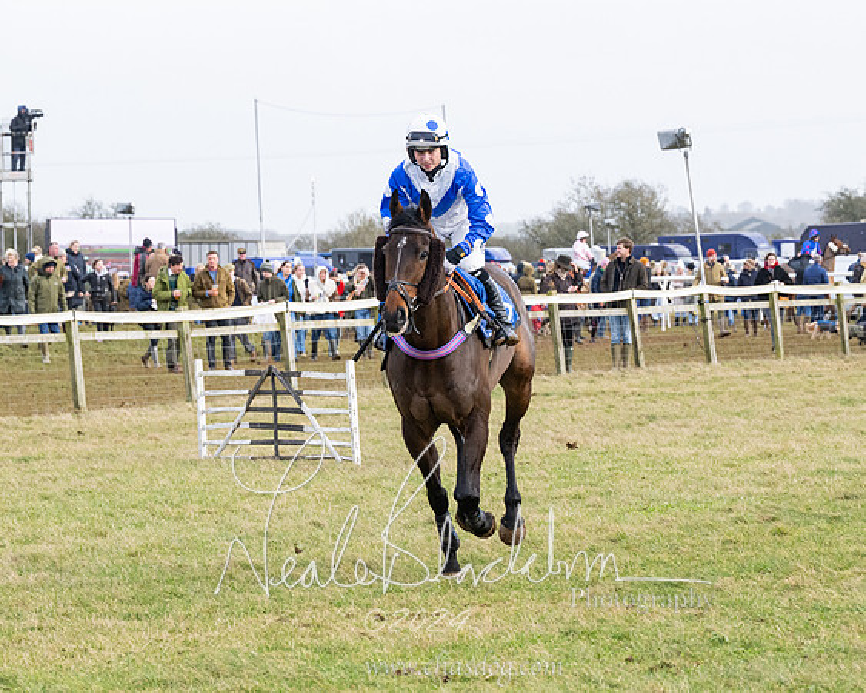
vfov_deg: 9.5
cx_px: 433
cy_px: 346
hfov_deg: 11.9
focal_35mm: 162
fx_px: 4157
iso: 800
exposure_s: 1/1600
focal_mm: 96
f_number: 5
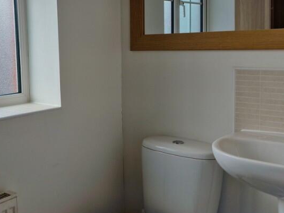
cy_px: 84
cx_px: 104
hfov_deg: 42.6
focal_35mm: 44
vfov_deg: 32.8
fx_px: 361
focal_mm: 6.4
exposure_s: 1/516
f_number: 1.8
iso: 50
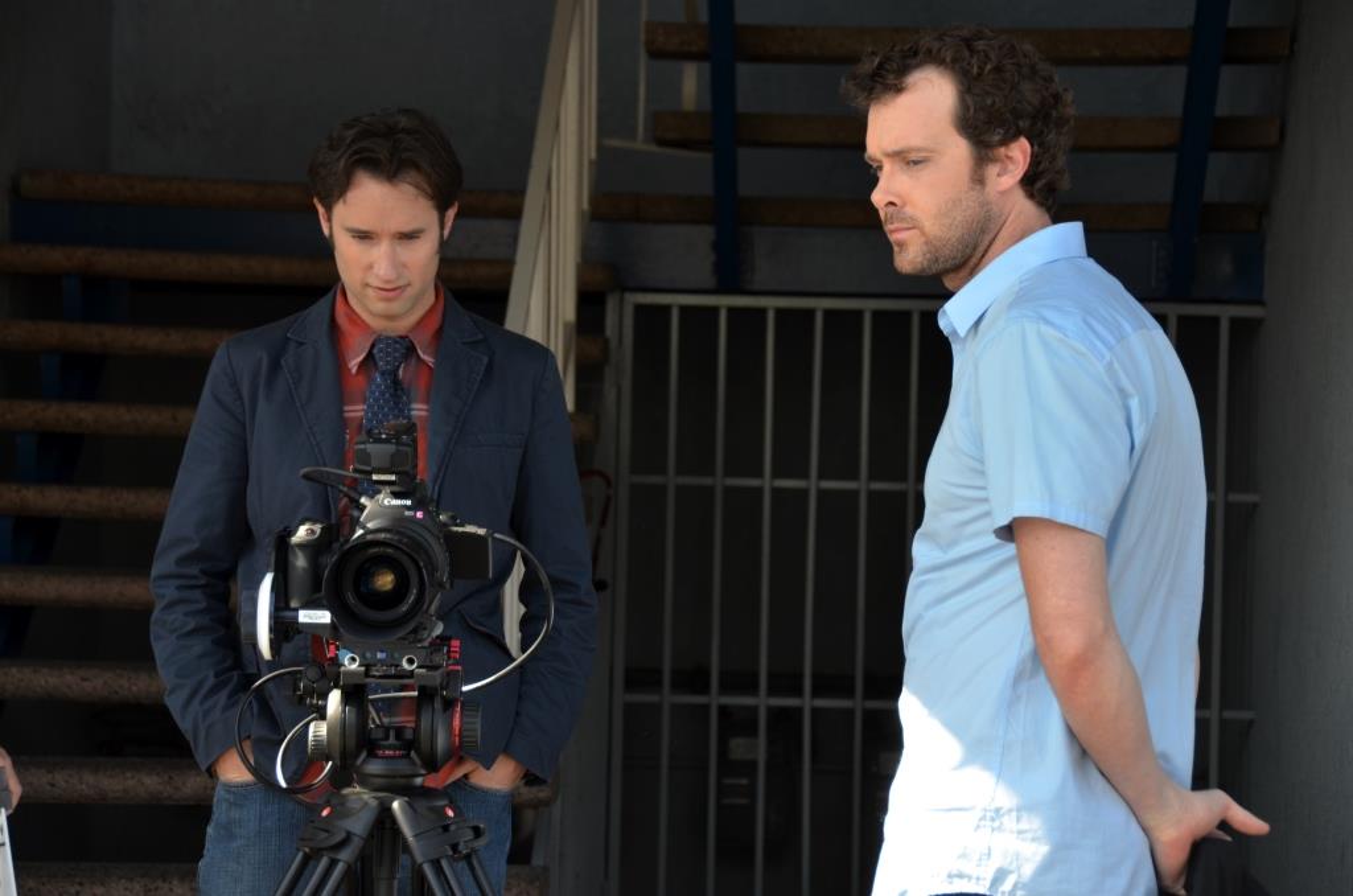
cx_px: 676
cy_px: 448
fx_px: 4500
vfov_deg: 11.4
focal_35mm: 120
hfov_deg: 17.1
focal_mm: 80
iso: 200
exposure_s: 1/125
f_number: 5.6
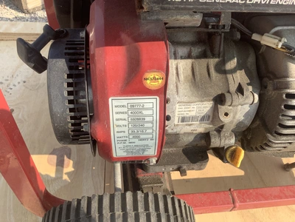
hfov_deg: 58.4
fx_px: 264
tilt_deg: -46.8
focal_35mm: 31
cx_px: 148
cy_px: 111
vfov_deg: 45.4
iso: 25
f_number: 2.4
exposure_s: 1/652
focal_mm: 3.3
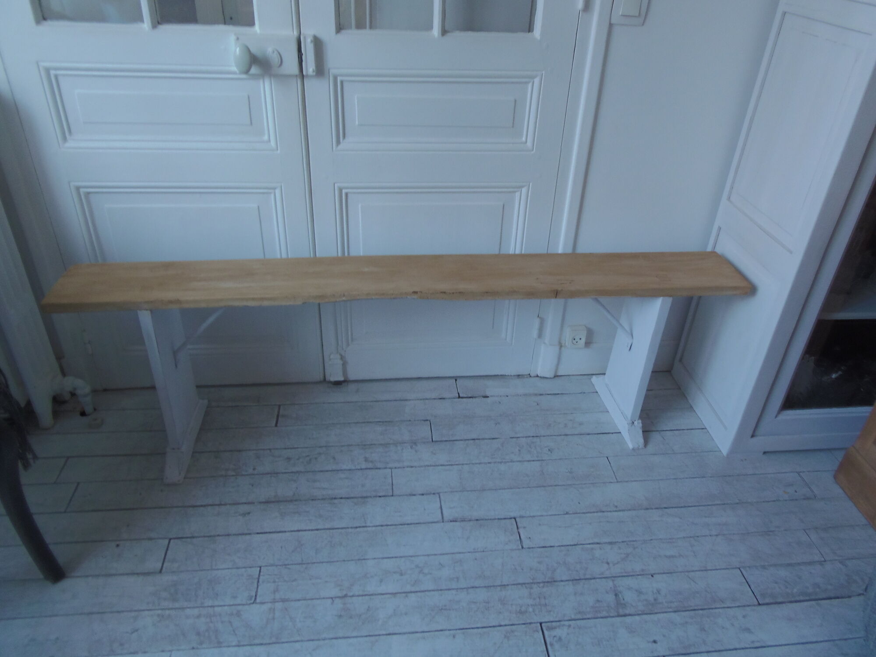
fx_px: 607
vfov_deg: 56.8
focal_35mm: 24
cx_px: 438
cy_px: 328
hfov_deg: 71.6
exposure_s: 1/30
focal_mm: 4.3
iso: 100
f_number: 2.9
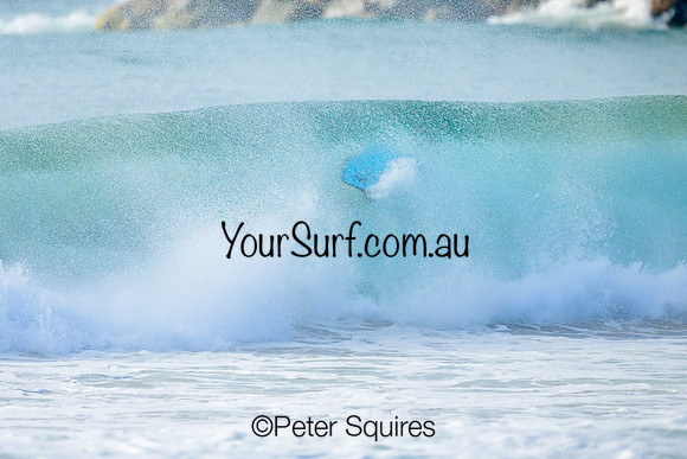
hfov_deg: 1.9
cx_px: 214
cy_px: 220
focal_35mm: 1101
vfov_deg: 1.3
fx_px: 21009
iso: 320
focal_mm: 800
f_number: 6.3
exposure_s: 1/2000
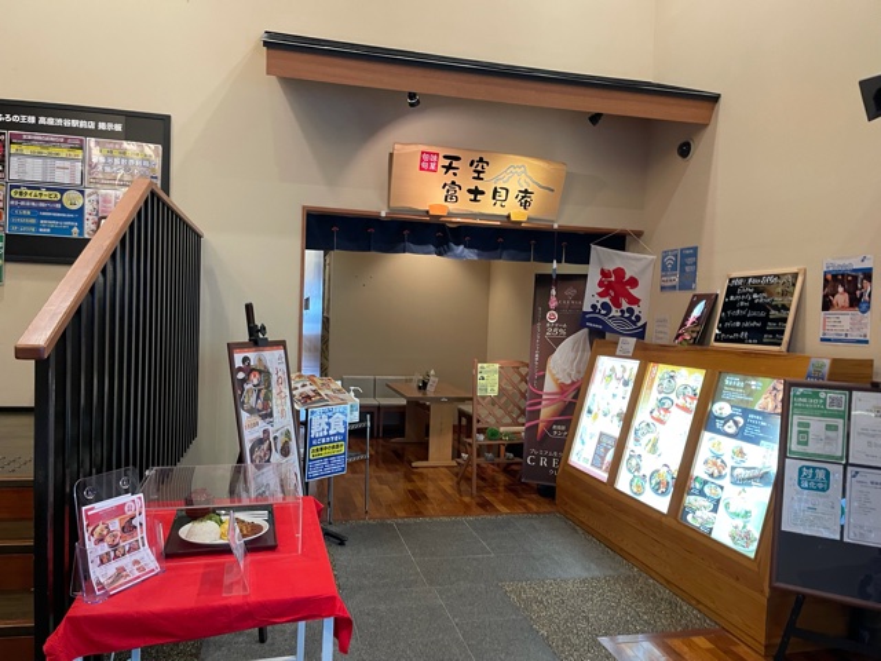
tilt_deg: -1.3
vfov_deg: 53.1
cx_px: 440
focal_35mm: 26
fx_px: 662
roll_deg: -2.5
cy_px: 330
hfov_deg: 67.3
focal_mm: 4.2
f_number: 1.6
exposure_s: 1/50
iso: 160
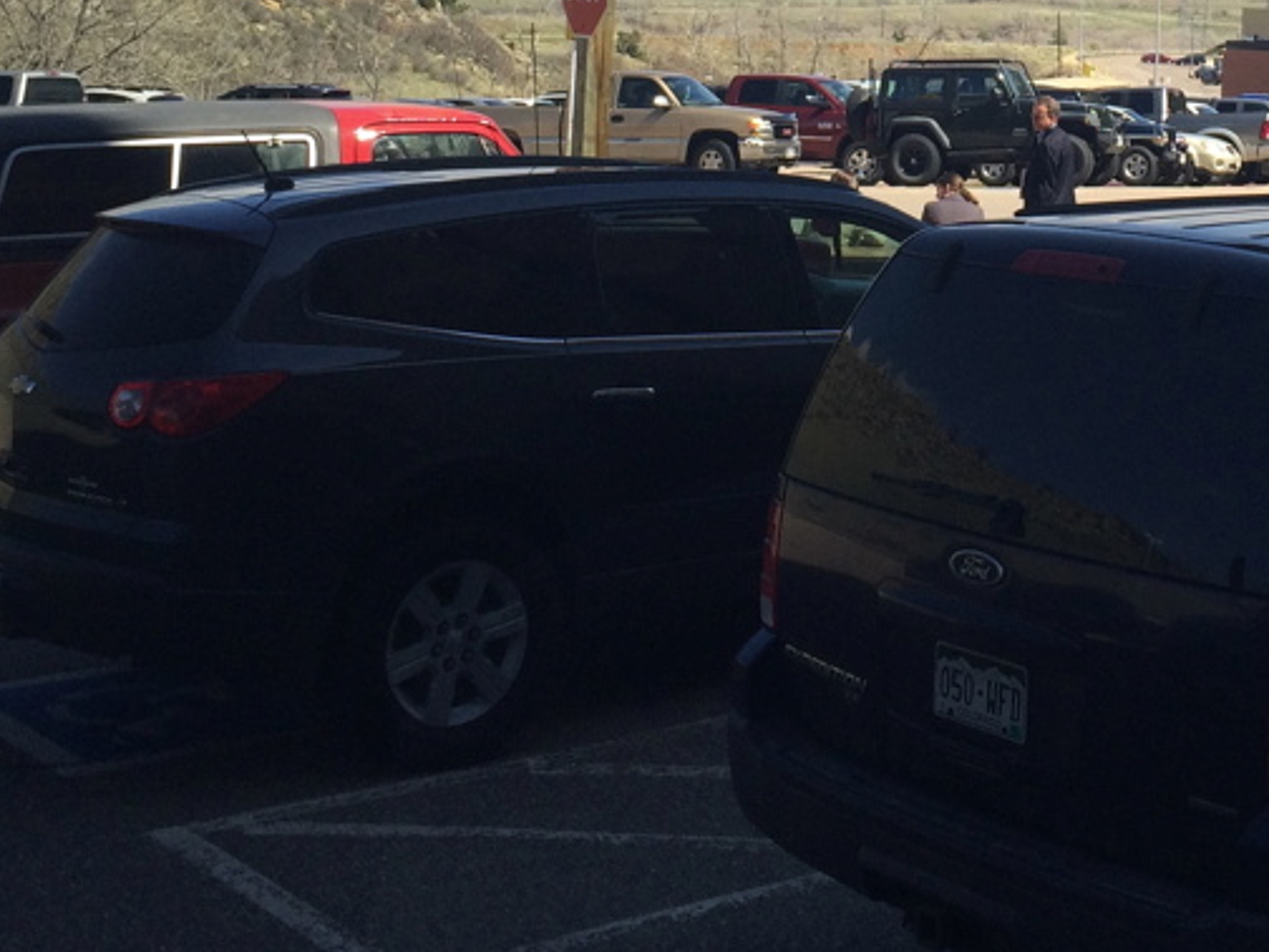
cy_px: -171
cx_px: 1010
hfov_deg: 27.6
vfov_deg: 20.1
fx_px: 2529
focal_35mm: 69
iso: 40
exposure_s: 1/120
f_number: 2.2
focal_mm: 4.15
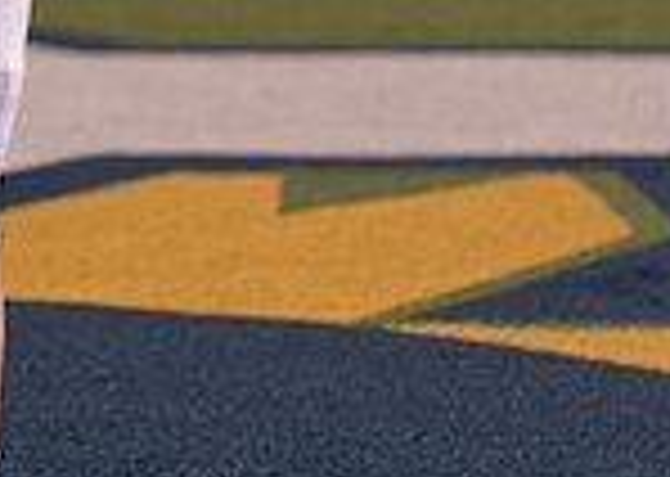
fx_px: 3991
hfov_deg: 9.5
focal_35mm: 210
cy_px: -141
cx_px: -25
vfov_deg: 6.8
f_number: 1.2
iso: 320
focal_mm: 50
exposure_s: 1/320
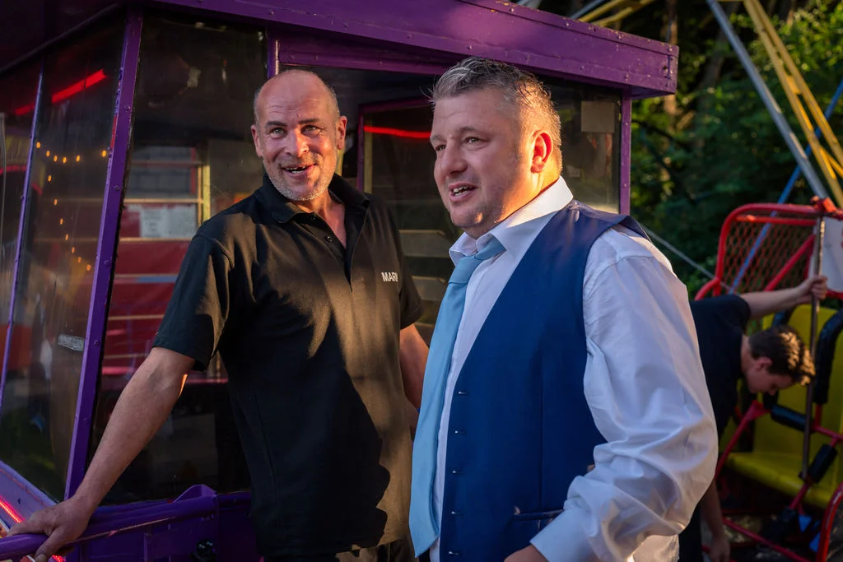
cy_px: 281
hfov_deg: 37.5
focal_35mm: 53
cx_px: 422
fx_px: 1241
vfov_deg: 25.5
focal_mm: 53
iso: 500
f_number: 4.5
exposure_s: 1/320
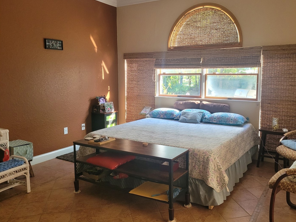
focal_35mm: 30
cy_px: 101
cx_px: 170
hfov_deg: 59.7
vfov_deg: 46.7
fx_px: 257
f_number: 1.8
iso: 320
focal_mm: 5.4
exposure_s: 1/120
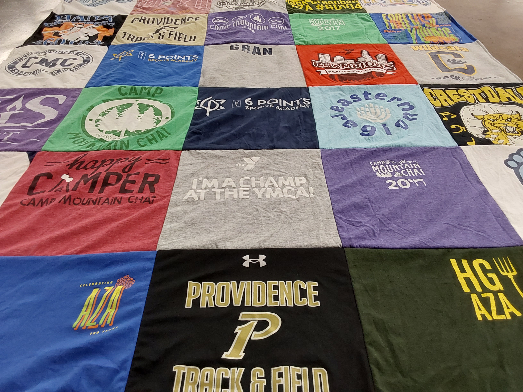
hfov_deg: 63.4
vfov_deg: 49.7
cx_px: 262
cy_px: 196
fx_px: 423
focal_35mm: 28
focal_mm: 2.91
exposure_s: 1/60
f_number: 1.9
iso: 125
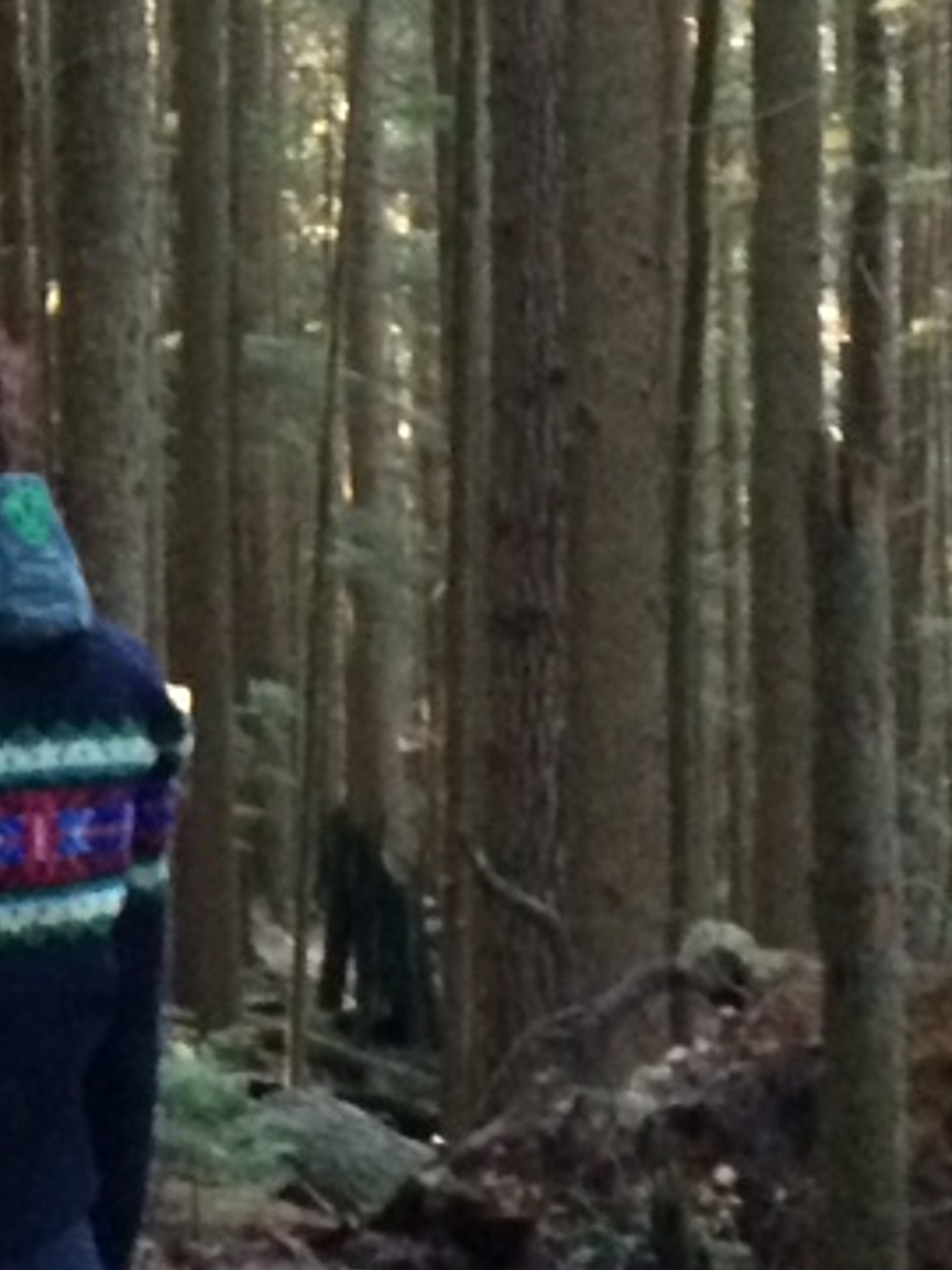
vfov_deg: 14.4
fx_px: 4987
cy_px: 258
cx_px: -800
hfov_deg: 10.2
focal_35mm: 136
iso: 320
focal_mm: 4.12
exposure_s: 1/15
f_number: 2.2
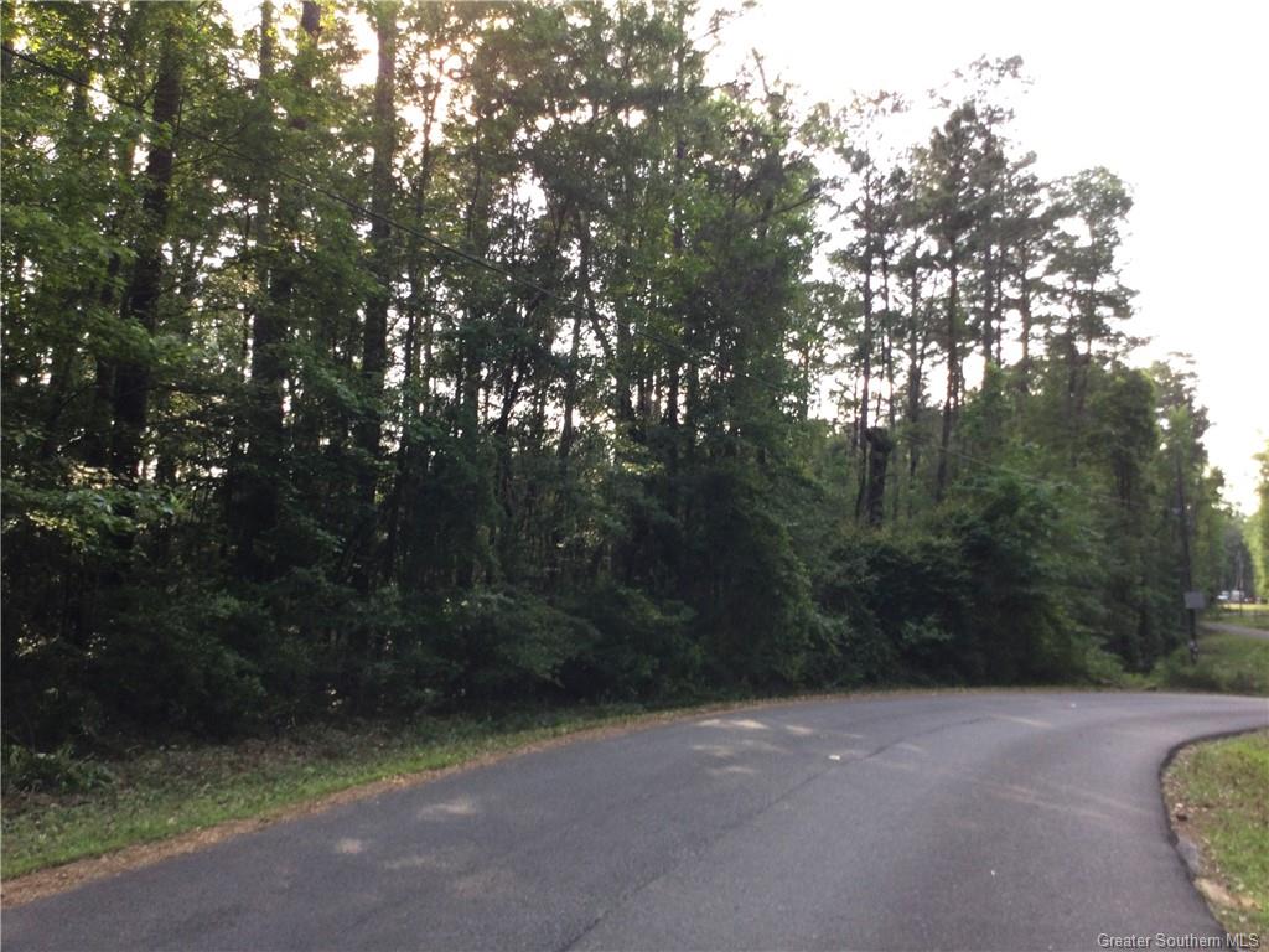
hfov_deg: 58.4
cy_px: 476
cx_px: 634
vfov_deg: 45.4
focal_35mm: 31
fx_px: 1136
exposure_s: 1/120
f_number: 2.4
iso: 32
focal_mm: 3.3
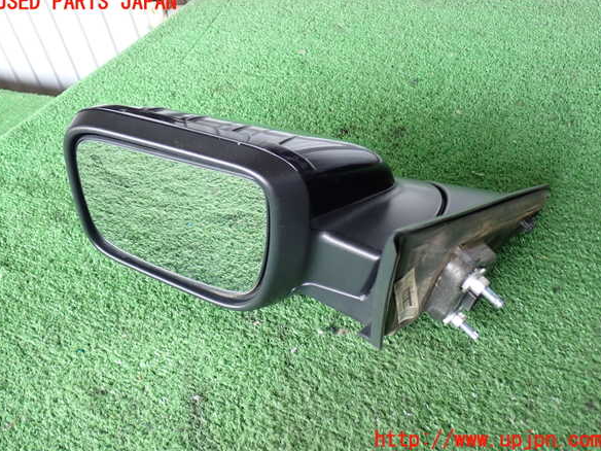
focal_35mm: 37
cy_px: 221
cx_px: 298
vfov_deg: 38.7
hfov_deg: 50.1
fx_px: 642
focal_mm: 6.37
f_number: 2.5
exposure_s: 1/40
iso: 200
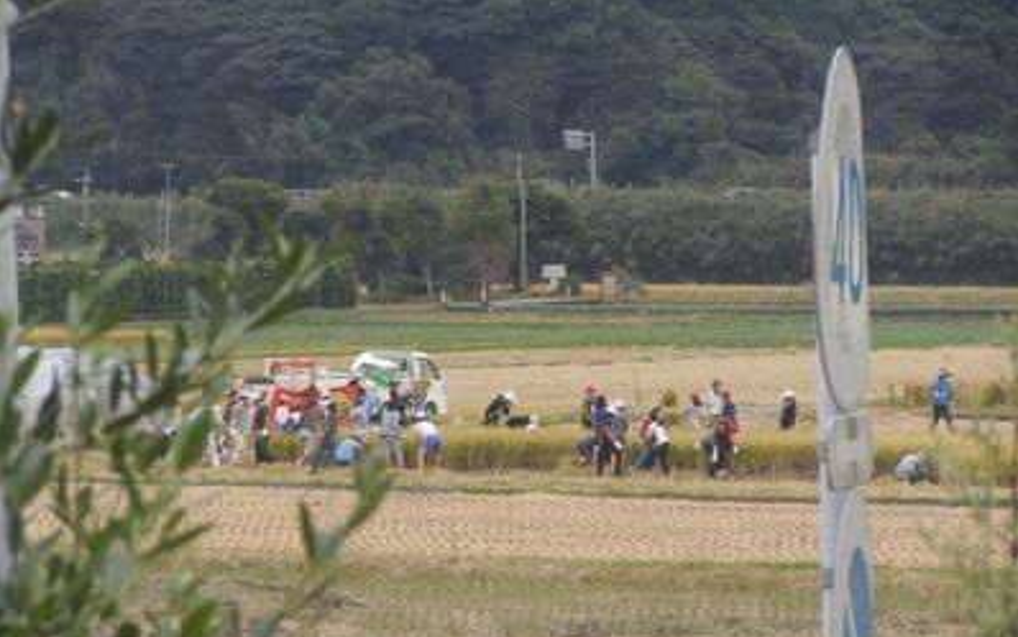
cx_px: 509
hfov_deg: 10.0
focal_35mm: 209
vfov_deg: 6.3
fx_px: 5800
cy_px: 379
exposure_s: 1/160
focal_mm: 35
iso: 100
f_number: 5.6
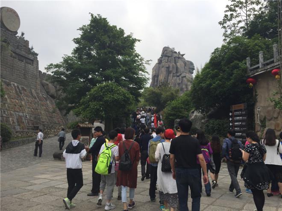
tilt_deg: +8.5
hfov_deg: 61.7
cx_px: 141
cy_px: 106
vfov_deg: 48.2
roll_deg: +0.1
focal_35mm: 29
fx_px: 236
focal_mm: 4.15
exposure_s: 1/1883
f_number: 2.2
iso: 32
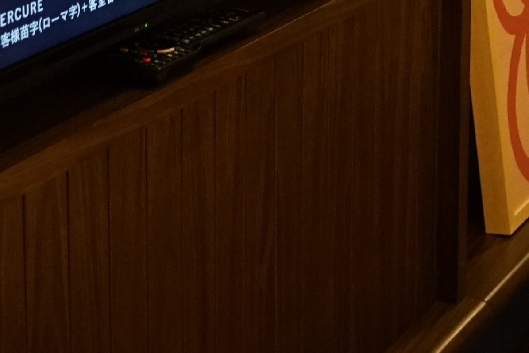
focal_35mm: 110
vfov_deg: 11.9
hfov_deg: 18.6
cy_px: -163
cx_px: 249
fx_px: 1617
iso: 6400
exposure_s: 1/60
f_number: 5.6
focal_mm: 31
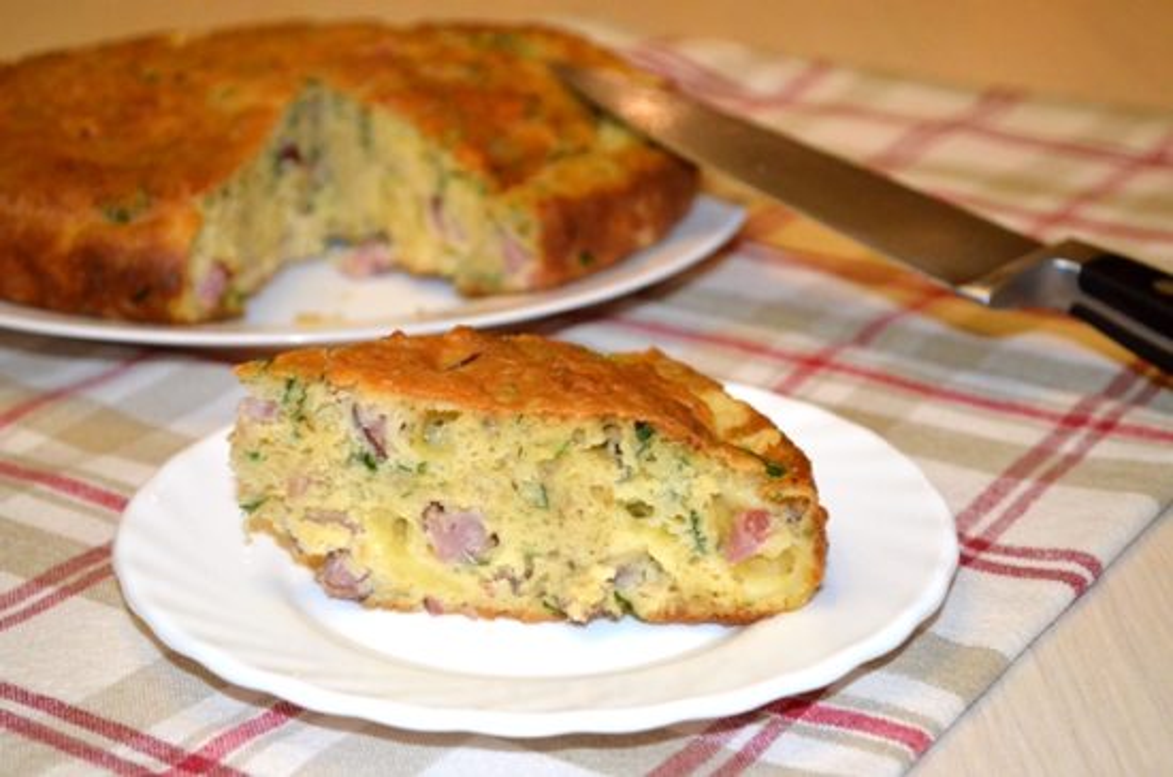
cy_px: 388
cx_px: 586
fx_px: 2243
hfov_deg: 29.3
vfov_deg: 19.6
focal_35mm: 69
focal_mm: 46
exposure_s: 1/60
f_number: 6.3
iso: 4000
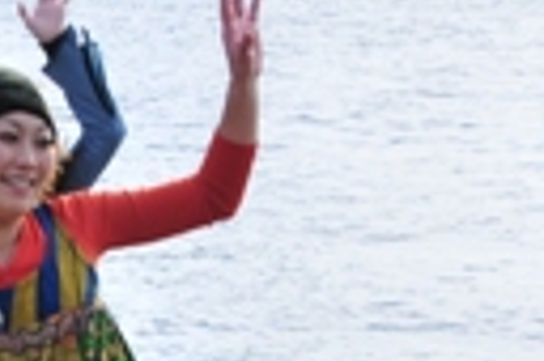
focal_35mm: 255
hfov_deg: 7.9
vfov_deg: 5.4
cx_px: -382
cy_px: 308
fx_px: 3848
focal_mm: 34
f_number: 9
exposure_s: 1/320
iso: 320
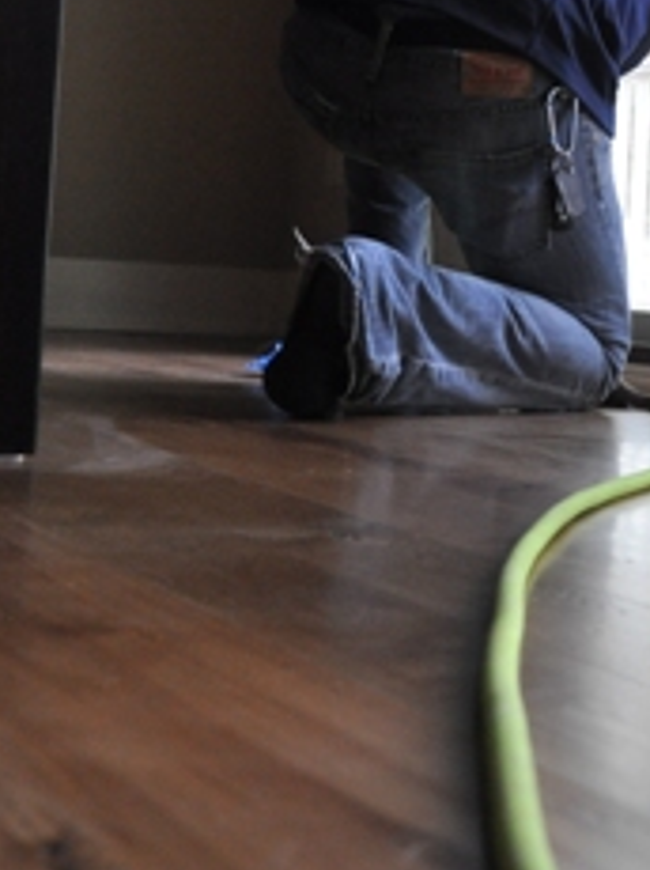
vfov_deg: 25.7
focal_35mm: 75
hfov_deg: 19.4
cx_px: 527
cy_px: 208
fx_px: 1881
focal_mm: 18
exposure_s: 1/320
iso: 800
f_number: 3.5
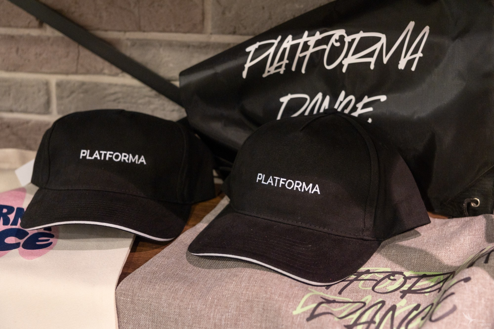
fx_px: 661
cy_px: 160
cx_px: 258
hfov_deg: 40.9
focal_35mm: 48
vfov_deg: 28.0
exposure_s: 1/40
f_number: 2.8
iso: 1600
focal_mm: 29
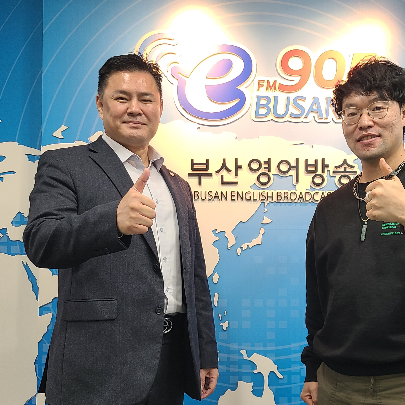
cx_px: 256
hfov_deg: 36.6
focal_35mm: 46
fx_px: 609
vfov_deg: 36.4
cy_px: 274
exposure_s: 1/60
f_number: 1.8
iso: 100
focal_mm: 5.4
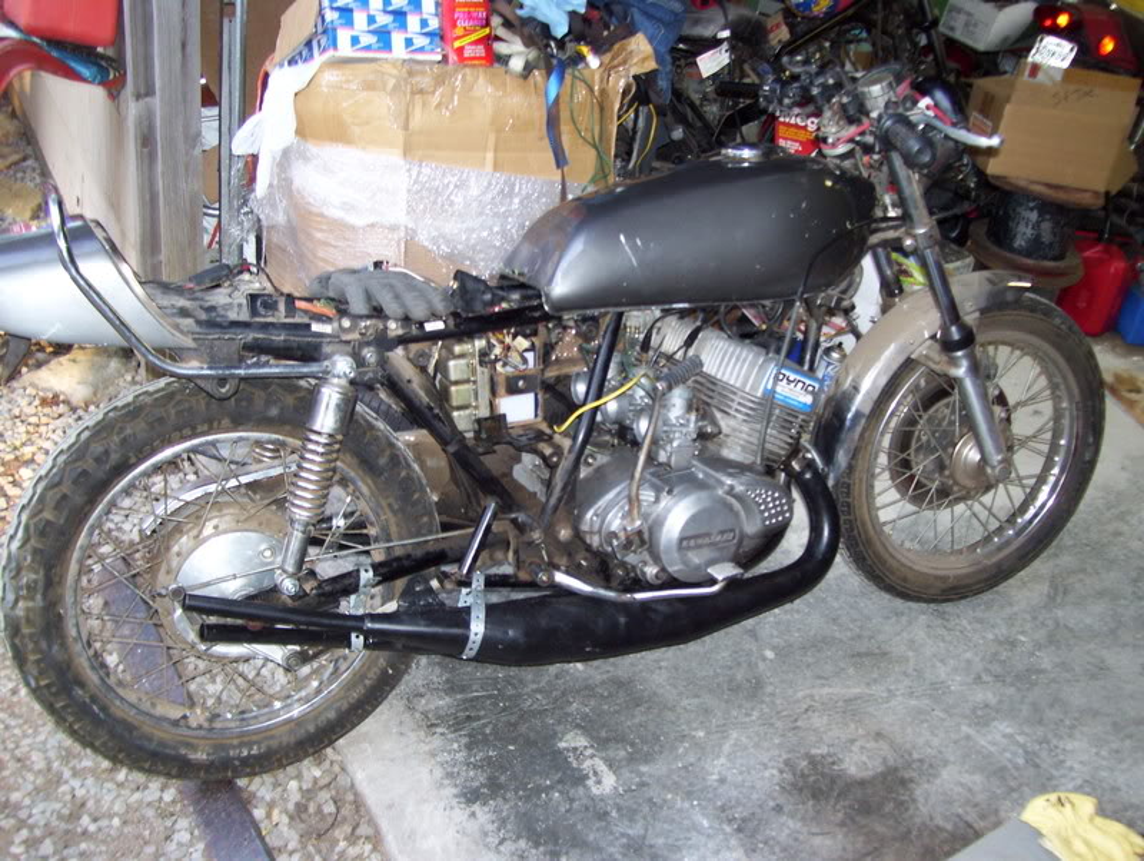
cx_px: 572
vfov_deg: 39.7
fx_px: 1191
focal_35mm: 36
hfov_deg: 51.3
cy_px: 430
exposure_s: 1/60
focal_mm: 6
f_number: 2.7
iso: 160
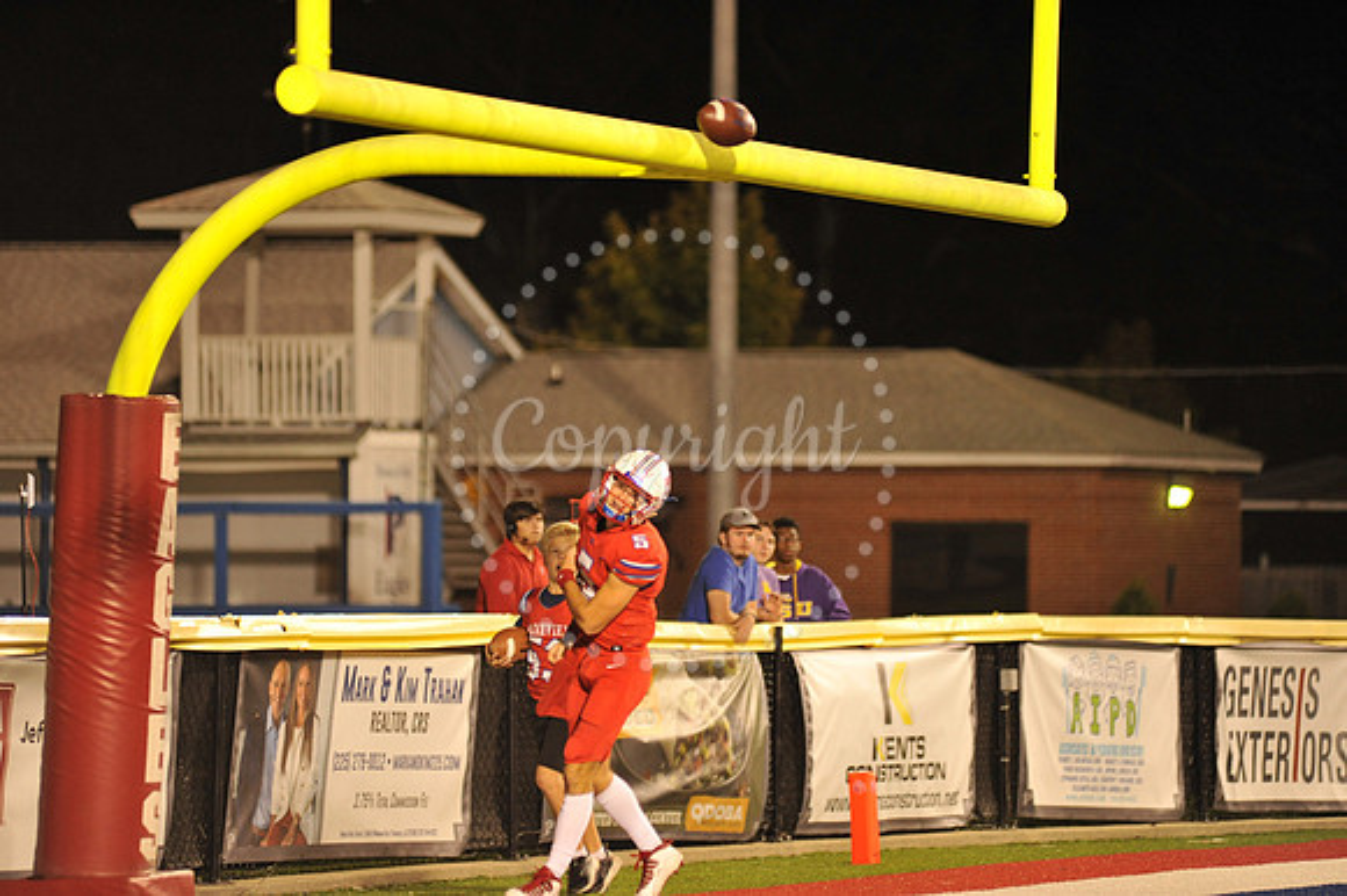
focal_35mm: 200
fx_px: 7479
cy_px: 448
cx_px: 674
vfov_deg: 6.9
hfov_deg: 10.3
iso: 2000
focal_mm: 200
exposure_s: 1/200
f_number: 2.8
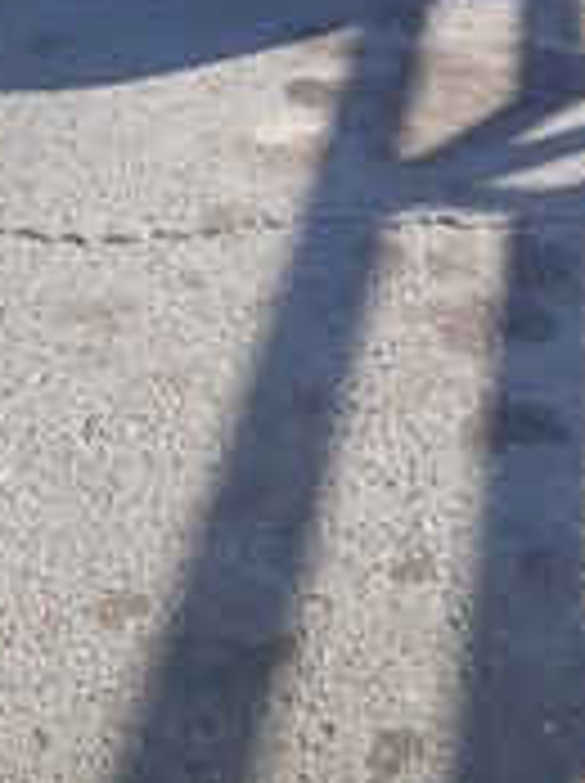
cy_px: -306
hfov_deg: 18.8
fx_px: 1739
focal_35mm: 77
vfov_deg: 22.1
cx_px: 518
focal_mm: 3.6
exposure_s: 1/357
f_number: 1.9
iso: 40
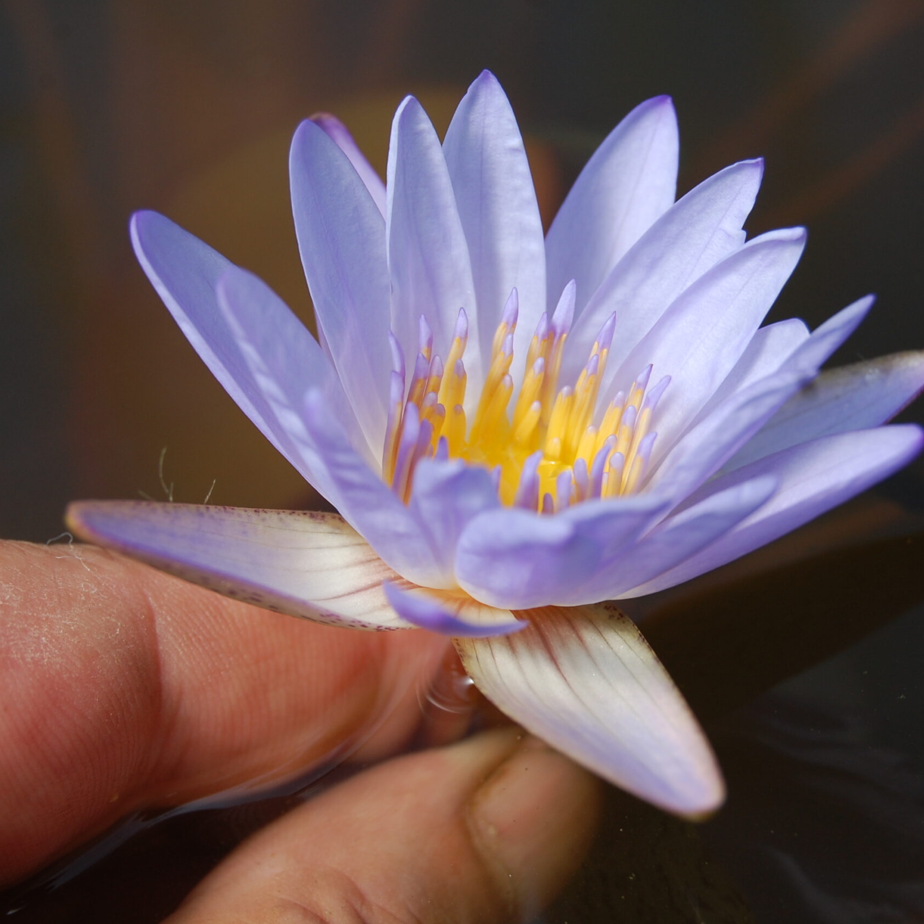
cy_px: 461
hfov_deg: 16.5
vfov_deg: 16.5
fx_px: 3190
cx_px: 516
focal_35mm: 106
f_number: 8
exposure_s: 1/250
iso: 200
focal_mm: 55
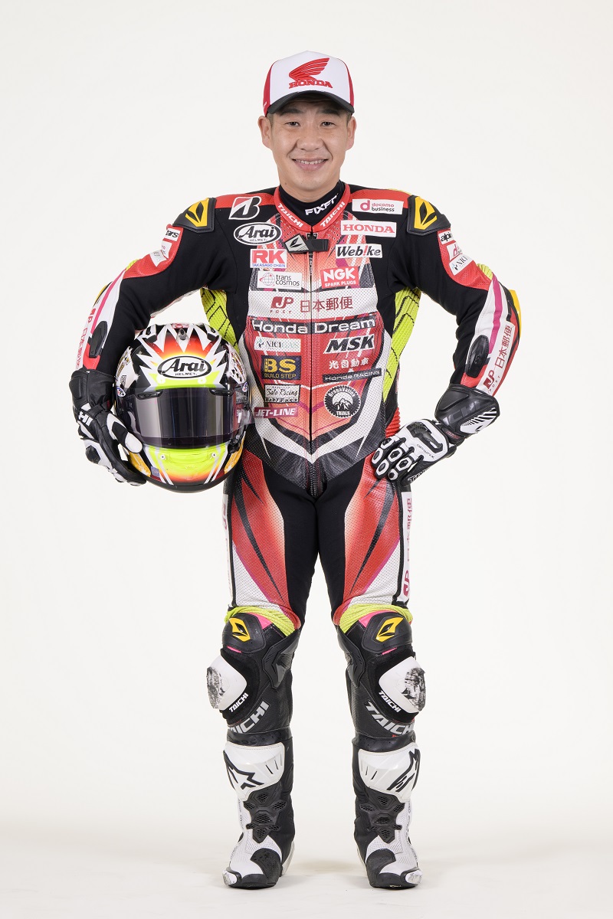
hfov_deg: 9.5
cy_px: 460
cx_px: 306
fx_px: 3703
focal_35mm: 145
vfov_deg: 14.2
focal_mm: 145
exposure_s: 1/125
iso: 200
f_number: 11
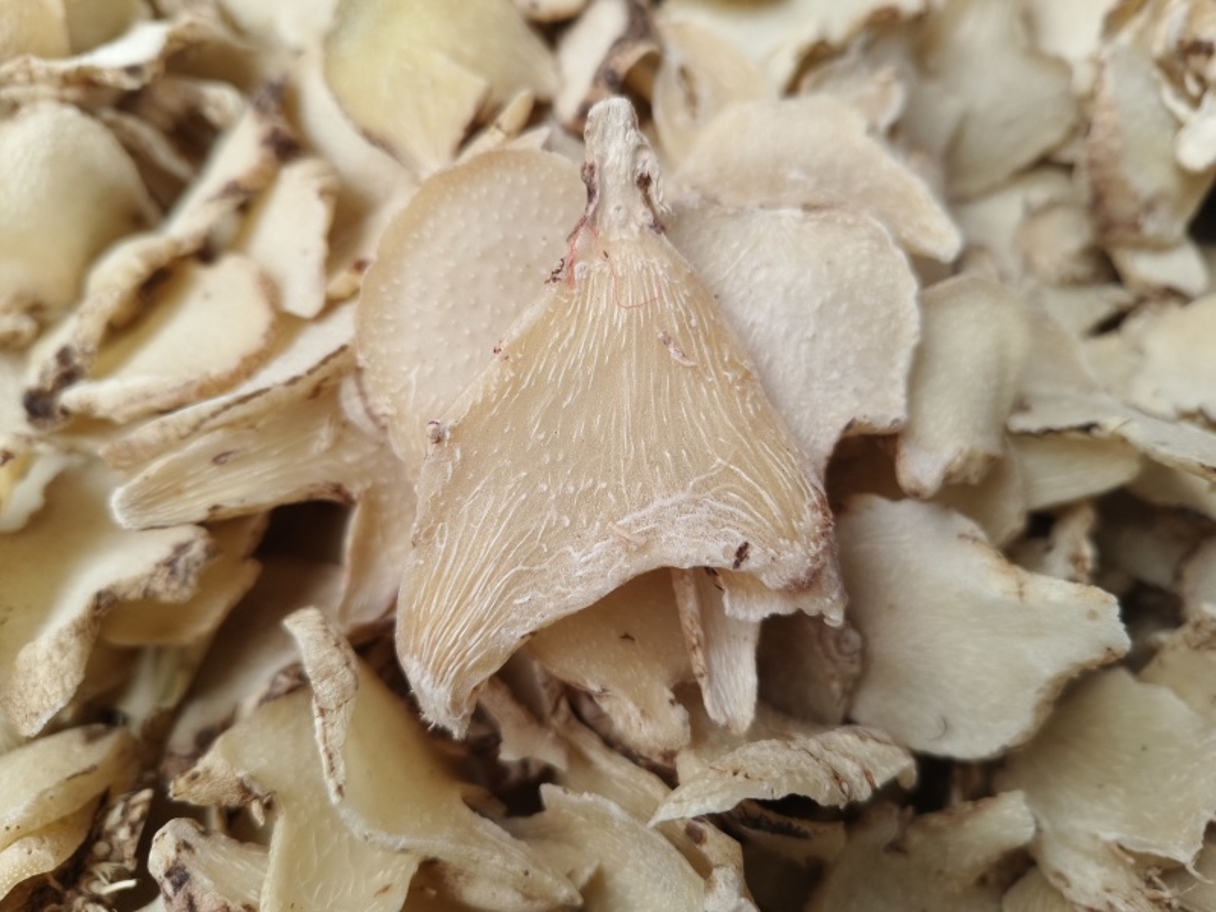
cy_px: 456
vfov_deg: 58.9
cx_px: 608
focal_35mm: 23
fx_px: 808
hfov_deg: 73.9
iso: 599
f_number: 1.88
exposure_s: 1/100
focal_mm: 5.6
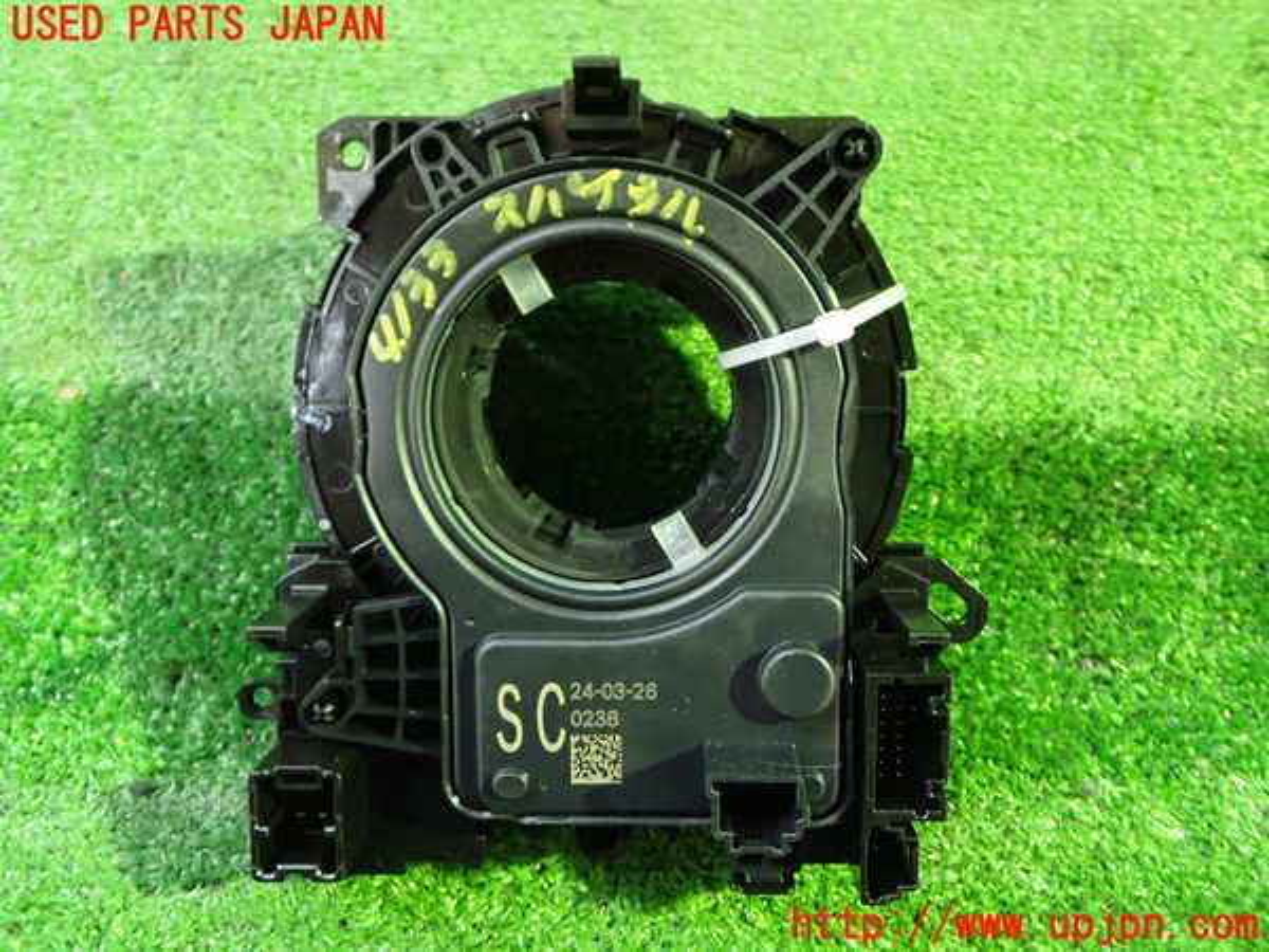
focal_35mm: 32
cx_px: 634
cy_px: 476
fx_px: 1173
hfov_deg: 56.8
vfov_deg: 44.2
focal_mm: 5.79
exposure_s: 1/15
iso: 800
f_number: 2.4
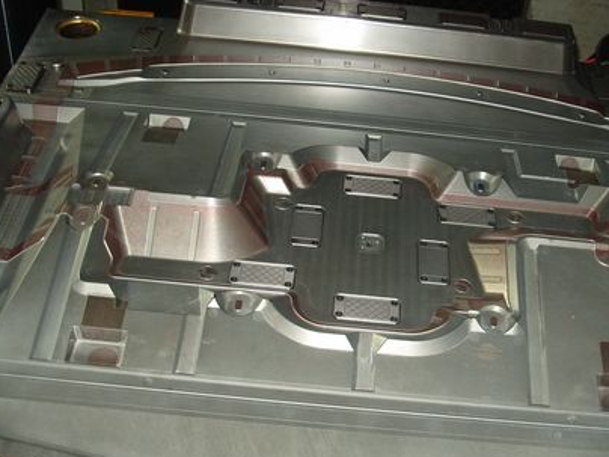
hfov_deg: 36.7
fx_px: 915
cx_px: 363
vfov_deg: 27.9
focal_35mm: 52
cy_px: 287
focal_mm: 7.8
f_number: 2.8
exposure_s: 1/45
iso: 100
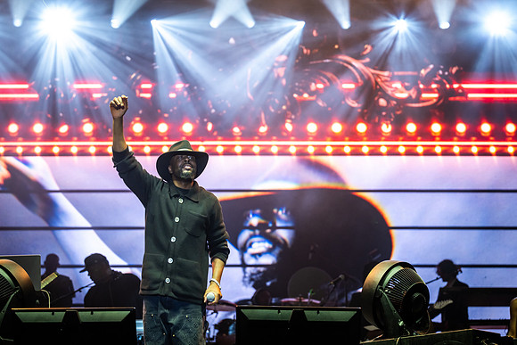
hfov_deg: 26.2
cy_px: 154
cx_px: 265
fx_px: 1113
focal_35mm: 77
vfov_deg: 17.6
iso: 800
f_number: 2.8
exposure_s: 1/200
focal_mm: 70
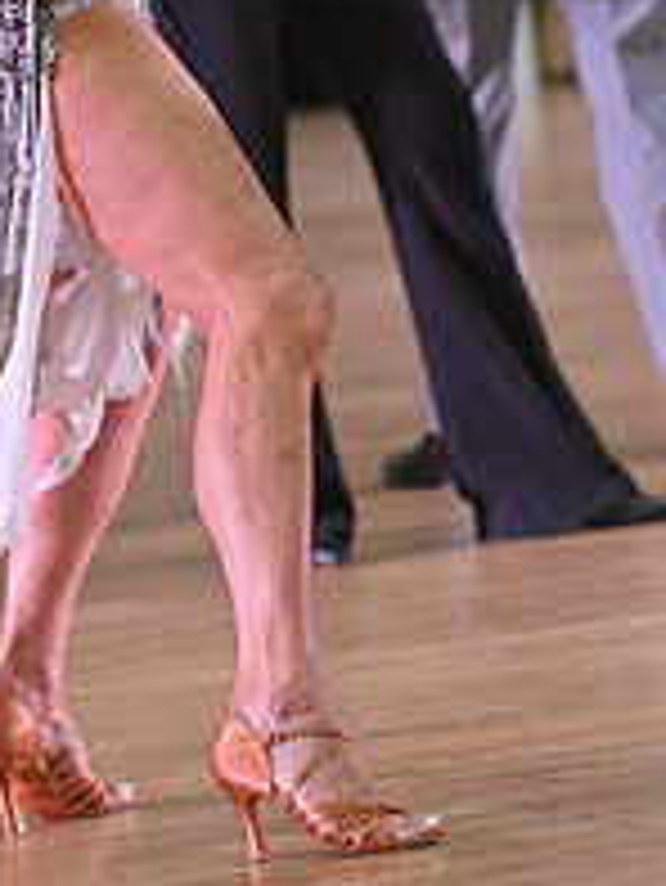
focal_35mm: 410
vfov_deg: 4.8
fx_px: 10506
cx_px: 529
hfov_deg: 3.6
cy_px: -148
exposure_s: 1/320
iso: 2500
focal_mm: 145
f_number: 5
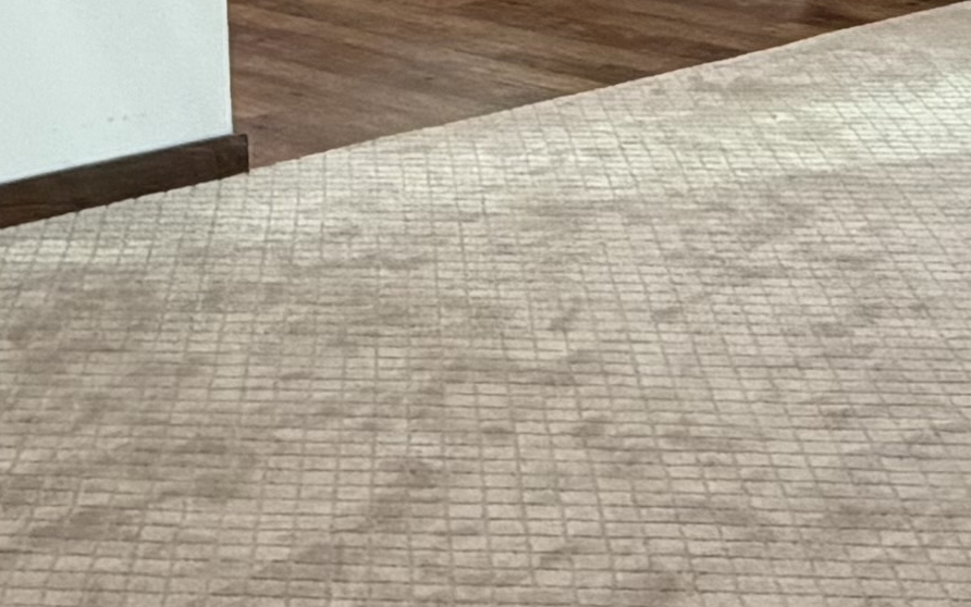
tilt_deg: -7.5
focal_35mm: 95
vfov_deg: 13.3
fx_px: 2515
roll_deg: +1.1
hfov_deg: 21.5
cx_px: 814
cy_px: -158
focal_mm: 2.22
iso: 160
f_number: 2.2
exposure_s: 1/60
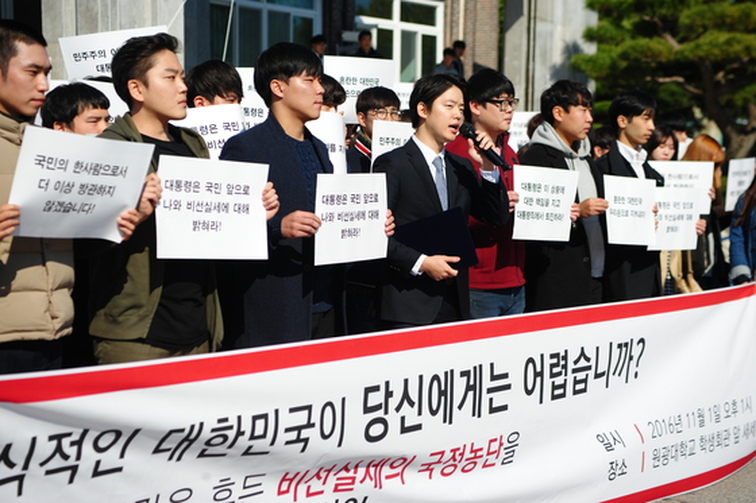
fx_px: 1469
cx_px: 378
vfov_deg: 19.4
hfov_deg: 28.9
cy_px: 252
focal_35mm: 70
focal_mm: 70
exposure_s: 1/8000
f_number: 4
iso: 500
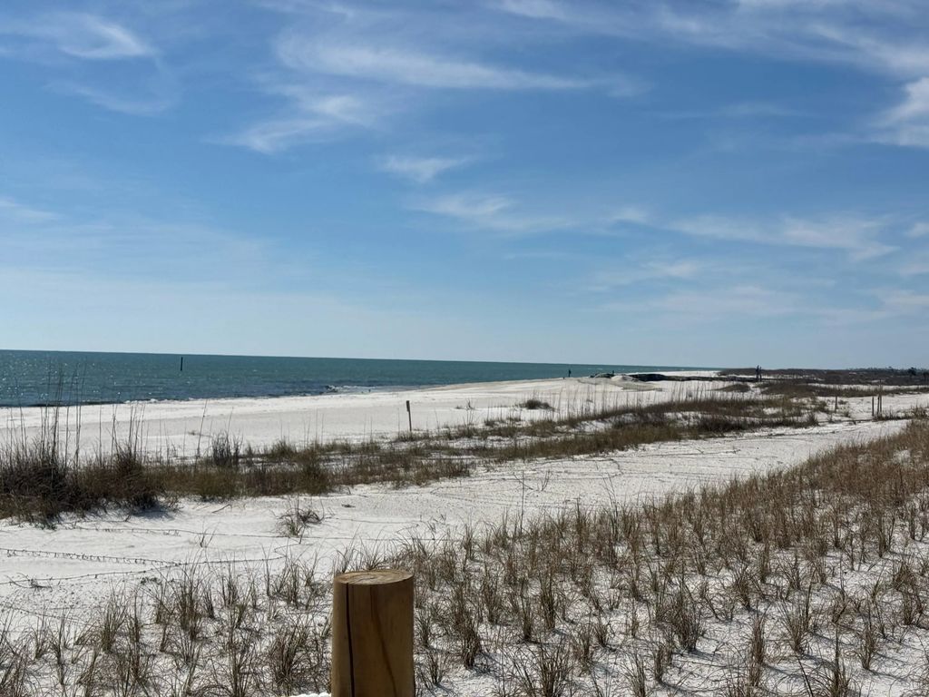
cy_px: 348
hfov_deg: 39.7
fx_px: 1288
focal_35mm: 48
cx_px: 464
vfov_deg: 30.3
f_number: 1.78
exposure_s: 1/13333
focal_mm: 6.76
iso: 50
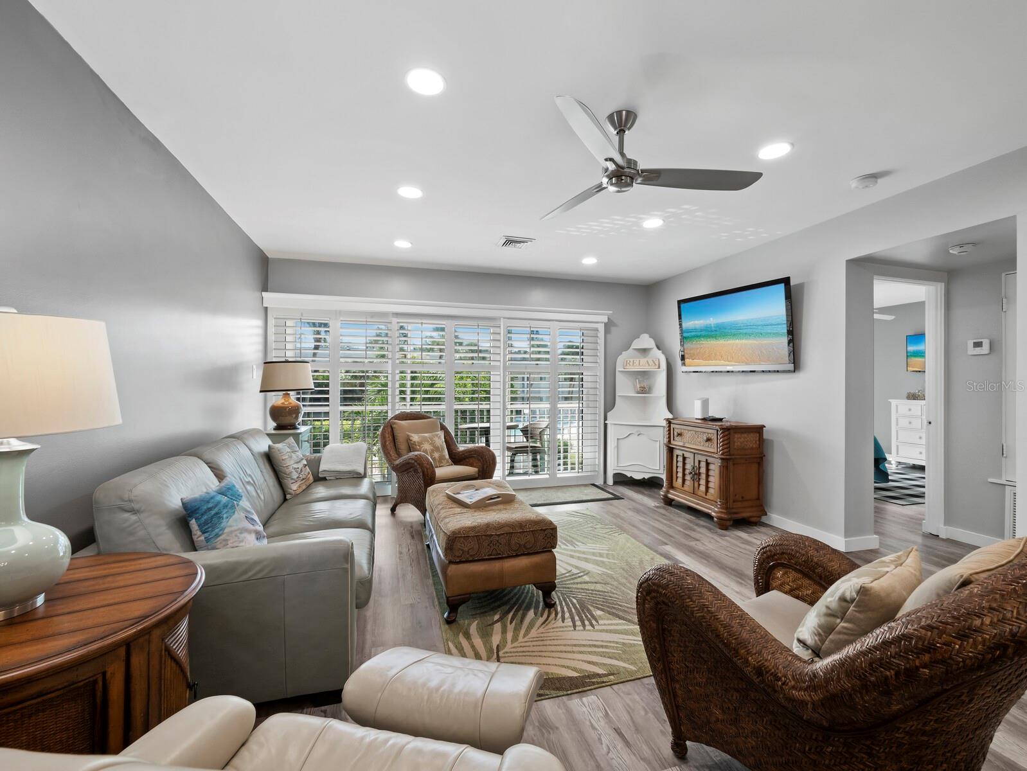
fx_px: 416
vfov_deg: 85.7
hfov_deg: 102.0
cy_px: 386
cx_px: 514
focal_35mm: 14
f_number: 9
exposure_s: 1/8
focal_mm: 7
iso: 400
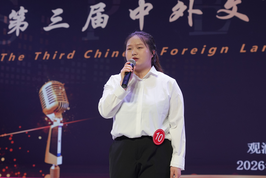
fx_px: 473
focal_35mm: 64
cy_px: 89
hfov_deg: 31.4
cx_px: 133
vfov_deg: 21.3
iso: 640
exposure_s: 1/250
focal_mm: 64
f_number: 4
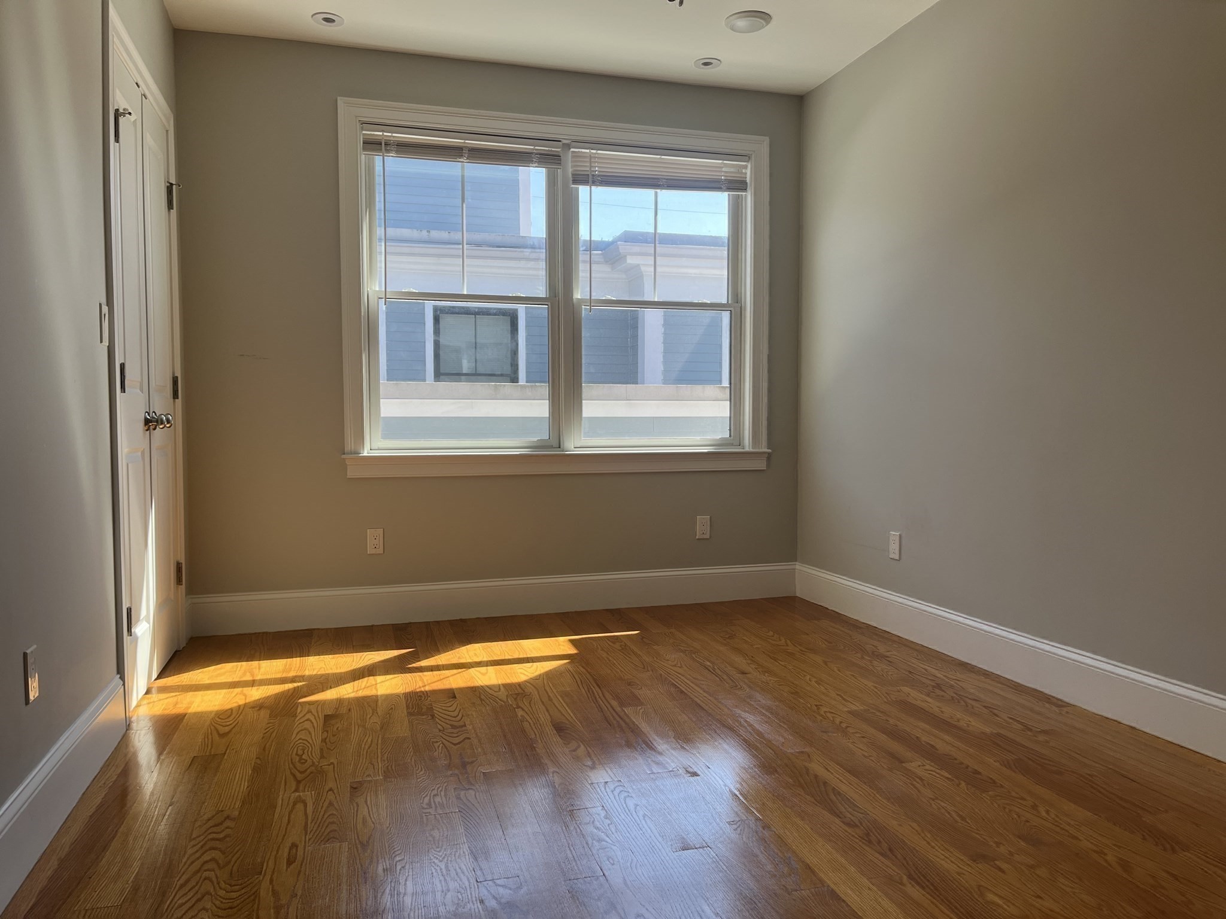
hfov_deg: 67.3
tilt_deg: -4.3
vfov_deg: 53.1
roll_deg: +0.1
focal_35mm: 26
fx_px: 921
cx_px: 613
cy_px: 460
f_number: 1.6
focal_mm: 5.1
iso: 50
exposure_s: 1/309
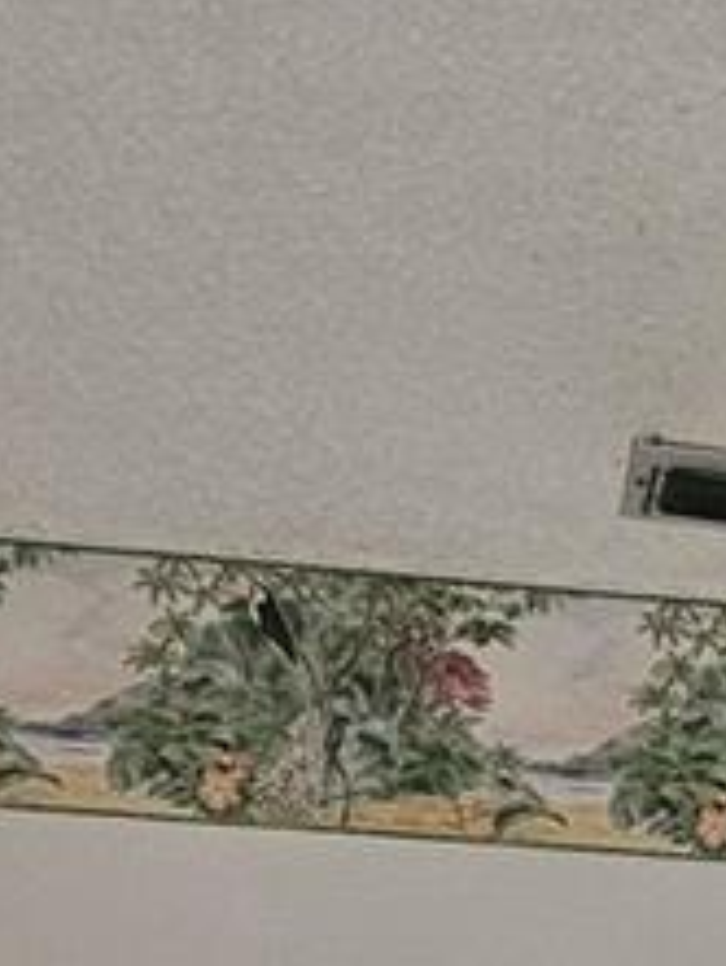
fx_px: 3492
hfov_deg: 11.5
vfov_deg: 12.1
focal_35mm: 125
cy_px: 2439
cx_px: 967
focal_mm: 6.3
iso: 500
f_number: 1.7
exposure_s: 1/24
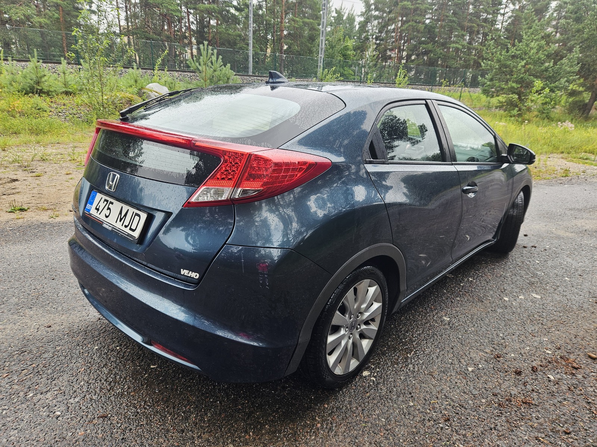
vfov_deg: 58.9
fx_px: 397
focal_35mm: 23
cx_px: 298
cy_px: 224
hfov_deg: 73.9
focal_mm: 5.4
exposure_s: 1/180
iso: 64
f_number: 1.8
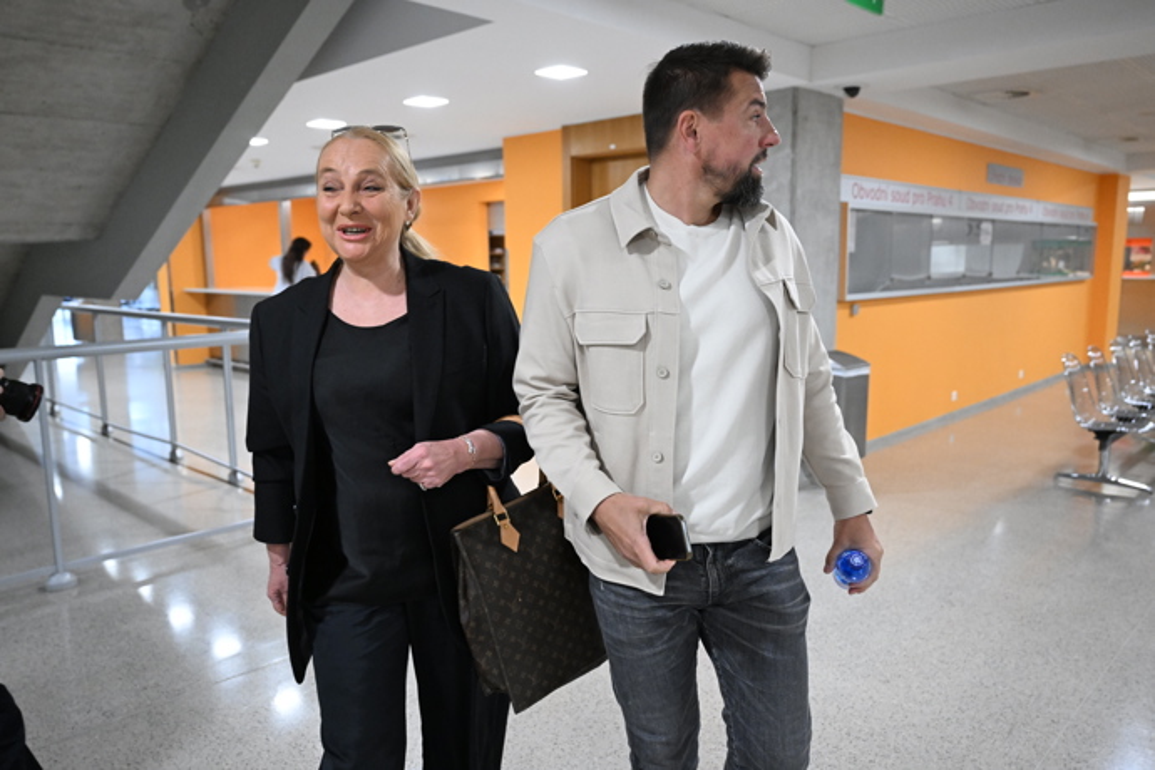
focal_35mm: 28
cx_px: 578
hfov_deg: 66.4
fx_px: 882
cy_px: 385
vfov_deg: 47.2
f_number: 3.5
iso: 5000
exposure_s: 1/250
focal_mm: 27.5
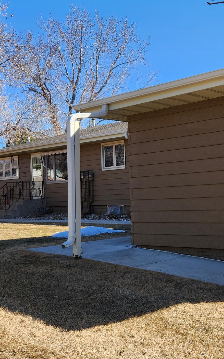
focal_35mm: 50
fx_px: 489
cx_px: 251
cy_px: 186
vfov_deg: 40.3
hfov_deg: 24.0
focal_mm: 5.4
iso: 20
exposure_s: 1/771
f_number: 1.8
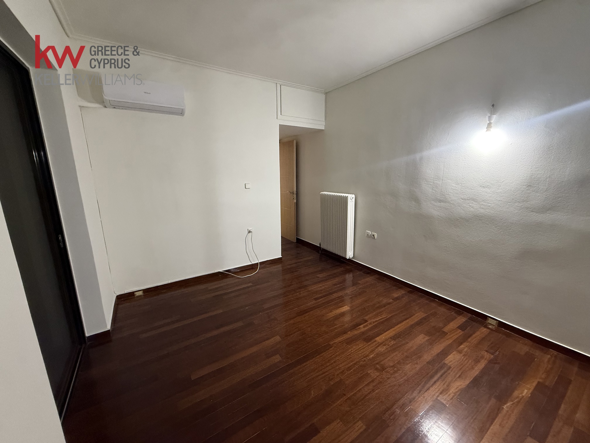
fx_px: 239
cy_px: 222
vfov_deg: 85.7
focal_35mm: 14
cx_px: 295
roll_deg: +0.2
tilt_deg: -11.3
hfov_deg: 102.1
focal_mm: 2.22
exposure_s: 1/50
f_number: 2.2
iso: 500
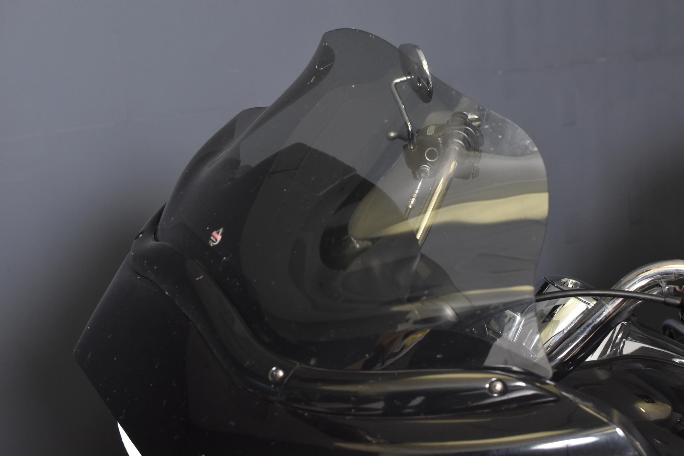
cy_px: 228
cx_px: 342
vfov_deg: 25.7
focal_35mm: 52
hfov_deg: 37.9
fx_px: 997
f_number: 4.5
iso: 800
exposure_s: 1/160
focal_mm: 35
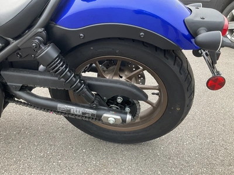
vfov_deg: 48.2
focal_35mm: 29
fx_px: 196
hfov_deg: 61.7
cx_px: 117
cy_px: 88
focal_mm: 3
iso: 25
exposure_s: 1/362
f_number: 1.8
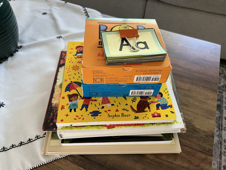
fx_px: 170
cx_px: 113
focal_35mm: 26
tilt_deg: -54.0
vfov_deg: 53.1
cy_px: 85
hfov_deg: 67.3
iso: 125
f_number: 1.5
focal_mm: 5.7
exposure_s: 1/63
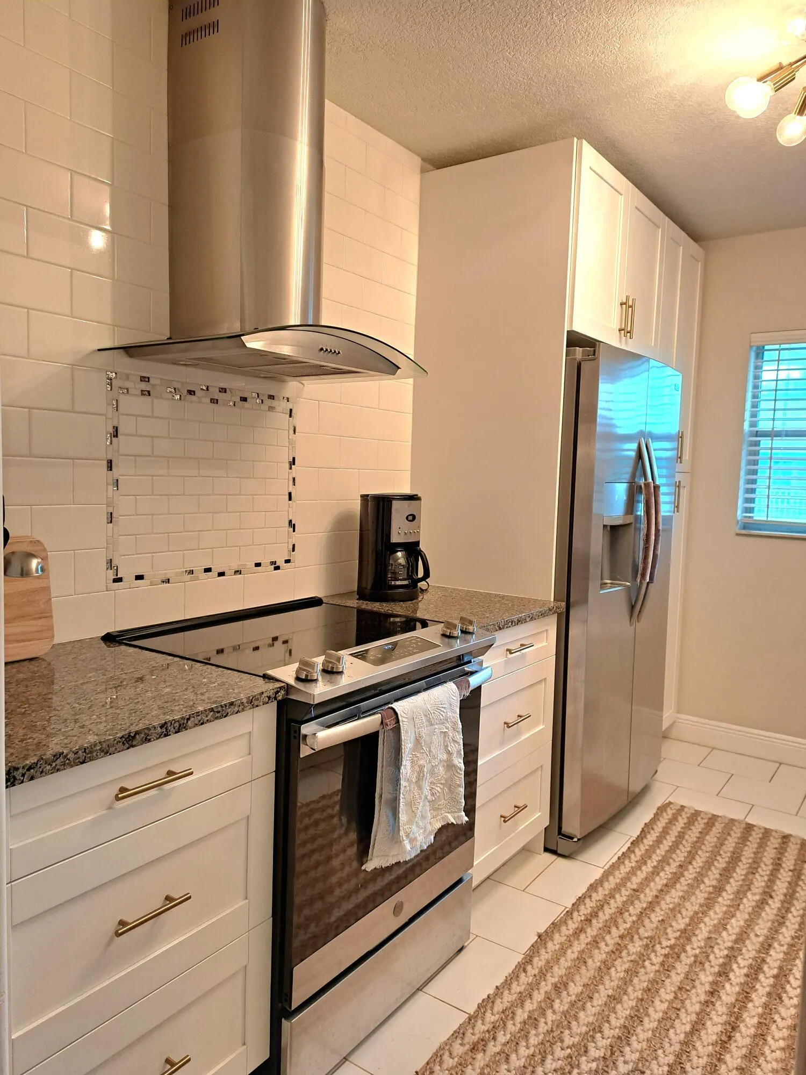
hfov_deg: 56.8
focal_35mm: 24
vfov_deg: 71.6
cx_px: 403
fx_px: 745
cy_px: 538
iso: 125
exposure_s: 1/60.2
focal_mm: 5.23
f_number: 1.8
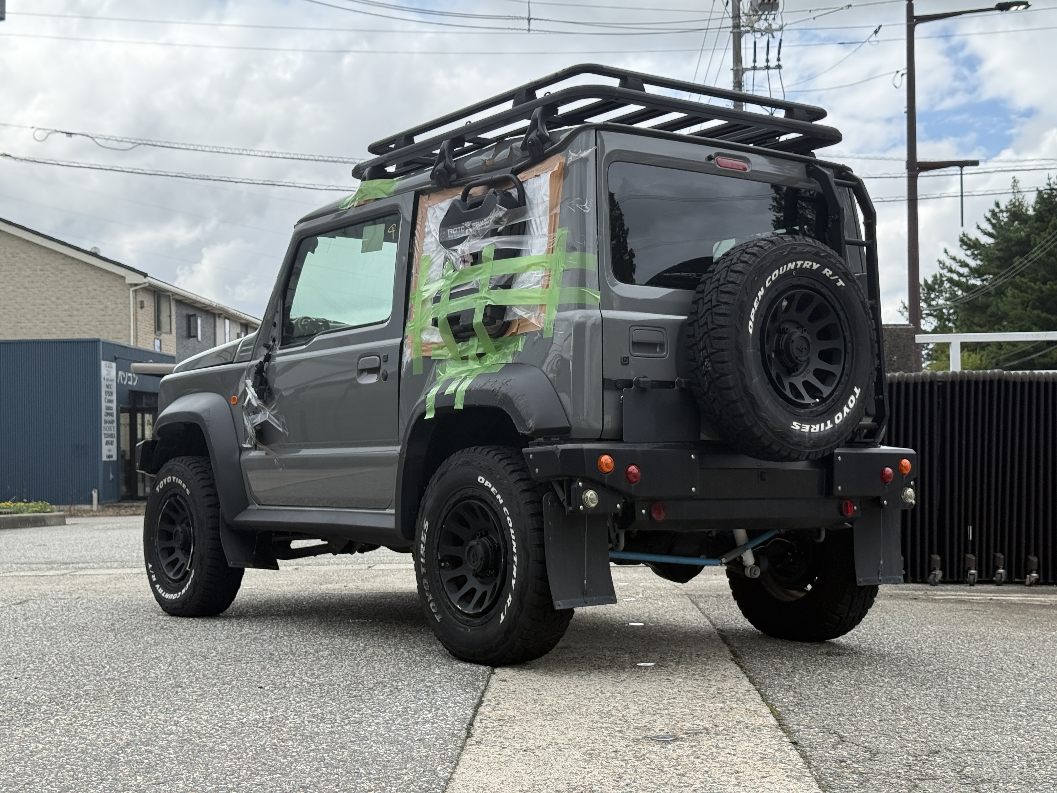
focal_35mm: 48
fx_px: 1466
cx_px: 528
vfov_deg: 30.3
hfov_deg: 39.7
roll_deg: +1.2
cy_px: 396
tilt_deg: +2.4
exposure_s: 1/2865
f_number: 1.78
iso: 100
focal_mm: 6.76
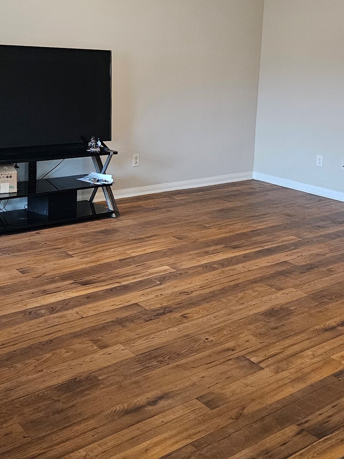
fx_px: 610
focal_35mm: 46
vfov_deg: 40.5
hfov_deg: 31.5
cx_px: 168
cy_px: 138
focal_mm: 5.4
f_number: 1.8
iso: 1000
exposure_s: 1/120
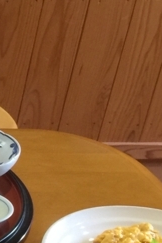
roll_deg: -2.0
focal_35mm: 127
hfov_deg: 9.6
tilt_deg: -33.9
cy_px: 252
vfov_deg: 15.8
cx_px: -223
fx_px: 857
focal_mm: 4.15
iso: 50
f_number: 2.2
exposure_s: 1/15
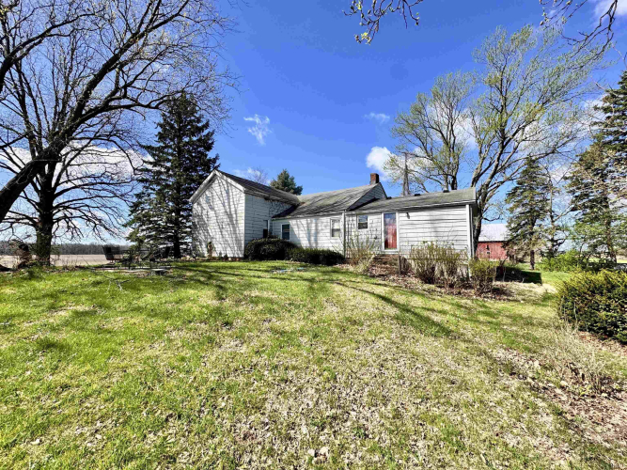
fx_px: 254
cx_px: 314
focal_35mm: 14
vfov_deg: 85.7
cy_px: 235
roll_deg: -0.1
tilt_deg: +3.6
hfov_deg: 102.1
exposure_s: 1/1395
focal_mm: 2.22
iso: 50
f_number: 2.2
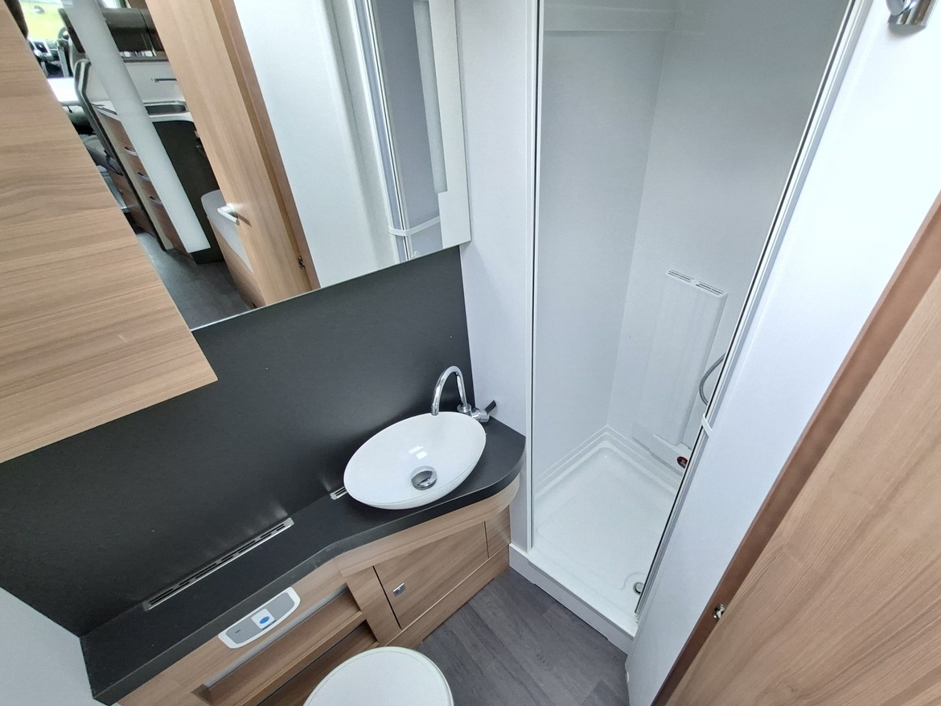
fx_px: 435
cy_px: 371
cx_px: 555
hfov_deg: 93.5
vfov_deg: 78.1
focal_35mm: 16
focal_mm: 1.74
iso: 400
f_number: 2.2
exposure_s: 1/25
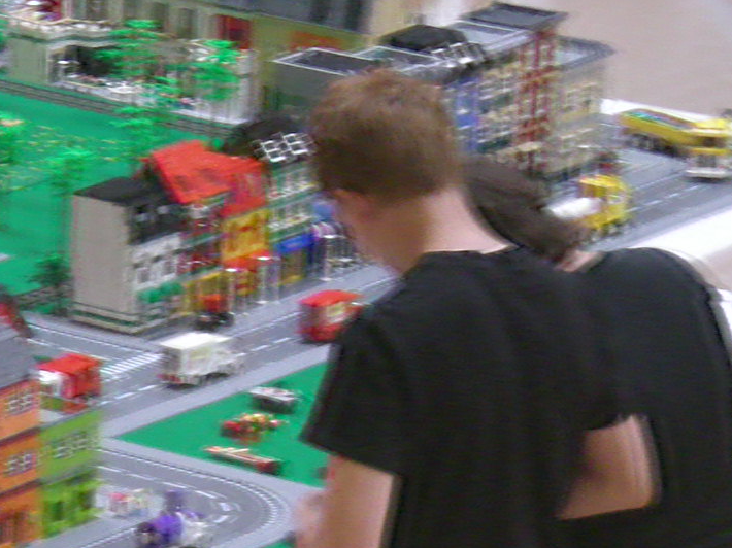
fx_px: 6955
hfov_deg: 6.0
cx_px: 71
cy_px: 691
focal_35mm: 329
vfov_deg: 4.5
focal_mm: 18.9
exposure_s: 1/11.6
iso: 200
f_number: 5.9
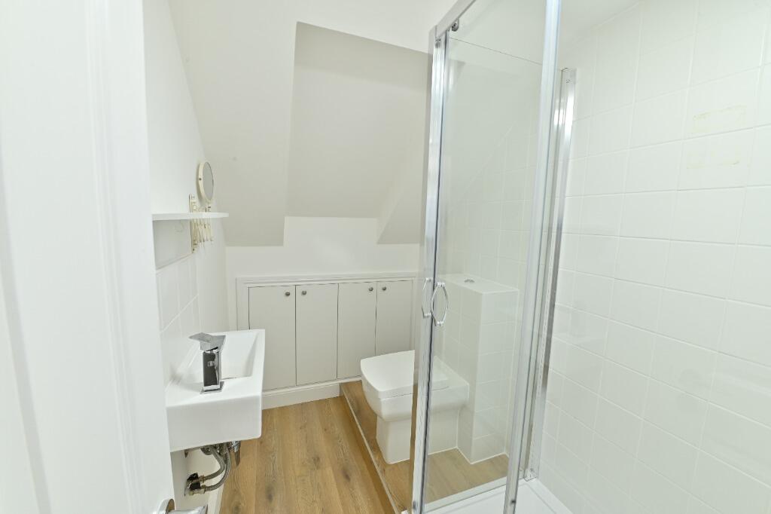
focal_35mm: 14
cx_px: 386
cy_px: 257
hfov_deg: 104.3
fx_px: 300
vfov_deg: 81.2
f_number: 11
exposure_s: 1/1.6
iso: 100
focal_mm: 14
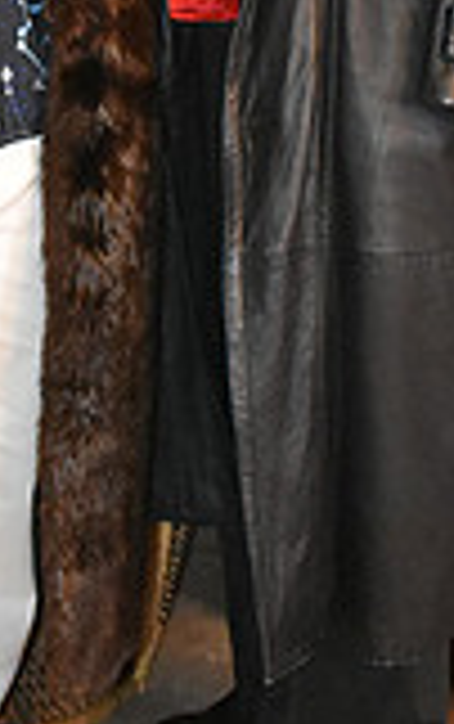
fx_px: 1955
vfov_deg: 20.2
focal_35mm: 99
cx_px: 70
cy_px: -36
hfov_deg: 13.2
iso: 6400
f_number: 3.5
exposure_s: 1/60
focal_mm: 18
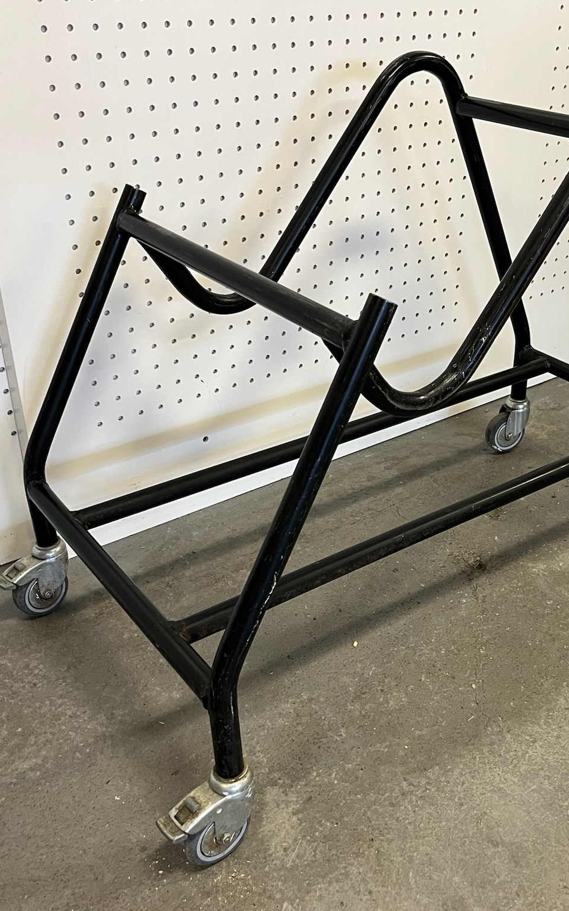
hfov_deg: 34.2
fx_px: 918
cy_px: 457
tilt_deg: -28.9
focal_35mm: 37
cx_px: 366
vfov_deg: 52.8
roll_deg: +1.3
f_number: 1.6
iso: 100
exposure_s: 1/50
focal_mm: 5.1
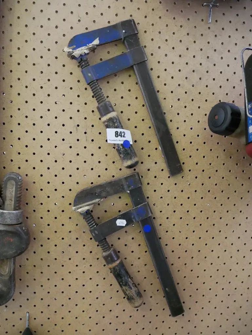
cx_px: 126
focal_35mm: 30
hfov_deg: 46.8
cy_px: 168
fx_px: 291
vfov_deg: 59.9
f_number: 5.6
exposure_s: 1/60
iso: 6400
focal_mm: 15
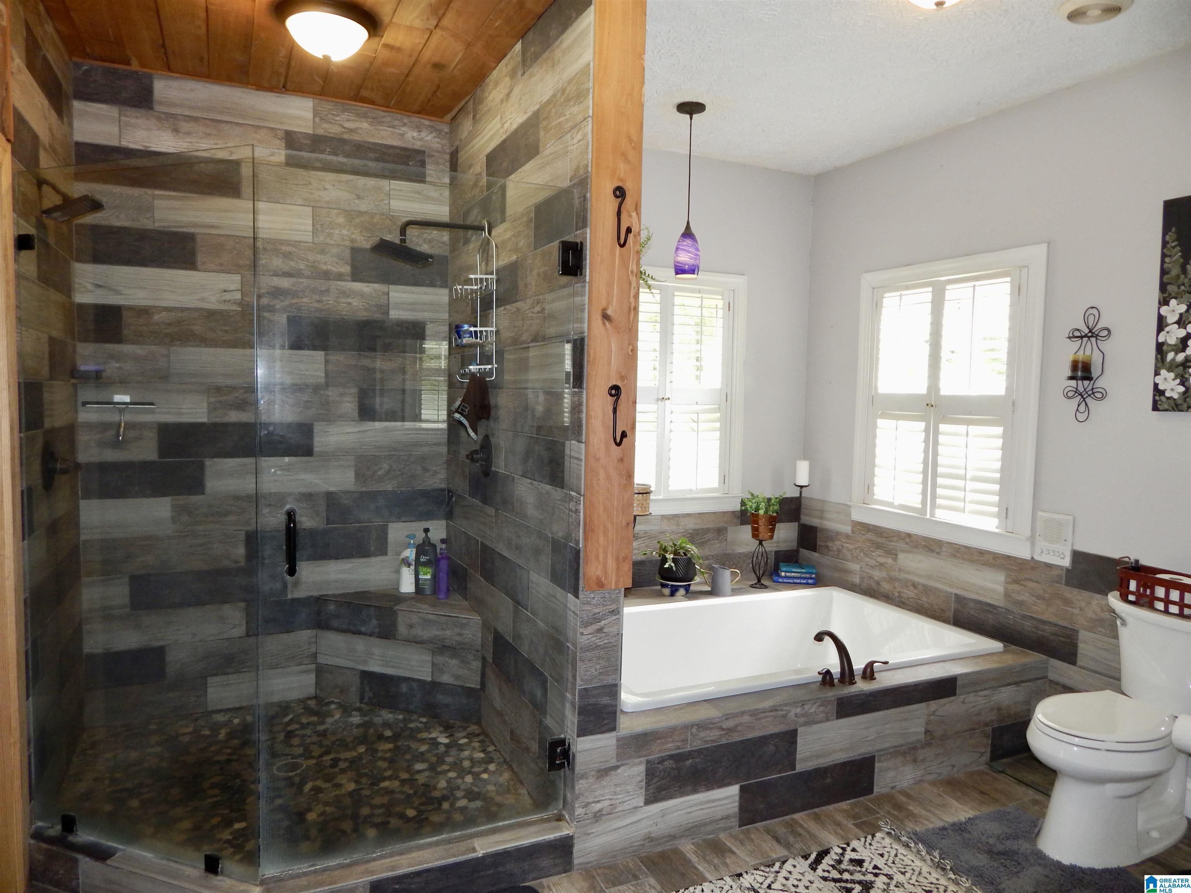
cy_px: 446
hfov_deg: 73.9
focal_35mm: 23
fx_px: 791
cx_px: 596
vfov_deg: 58.9
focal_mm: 4
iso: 200
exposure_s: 1/30
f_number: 3
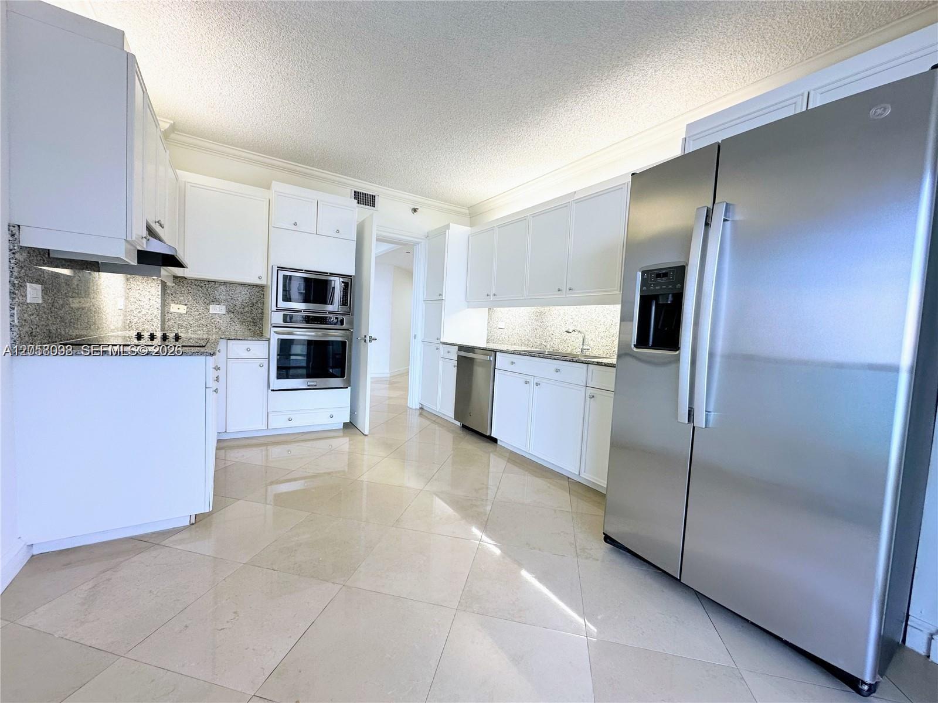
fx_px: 379
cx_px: 469
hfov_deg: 102.1
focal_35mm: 14
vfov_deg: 85.7
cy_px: 352
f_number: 2.2
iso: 80
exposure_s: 1/120
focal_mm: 2.22
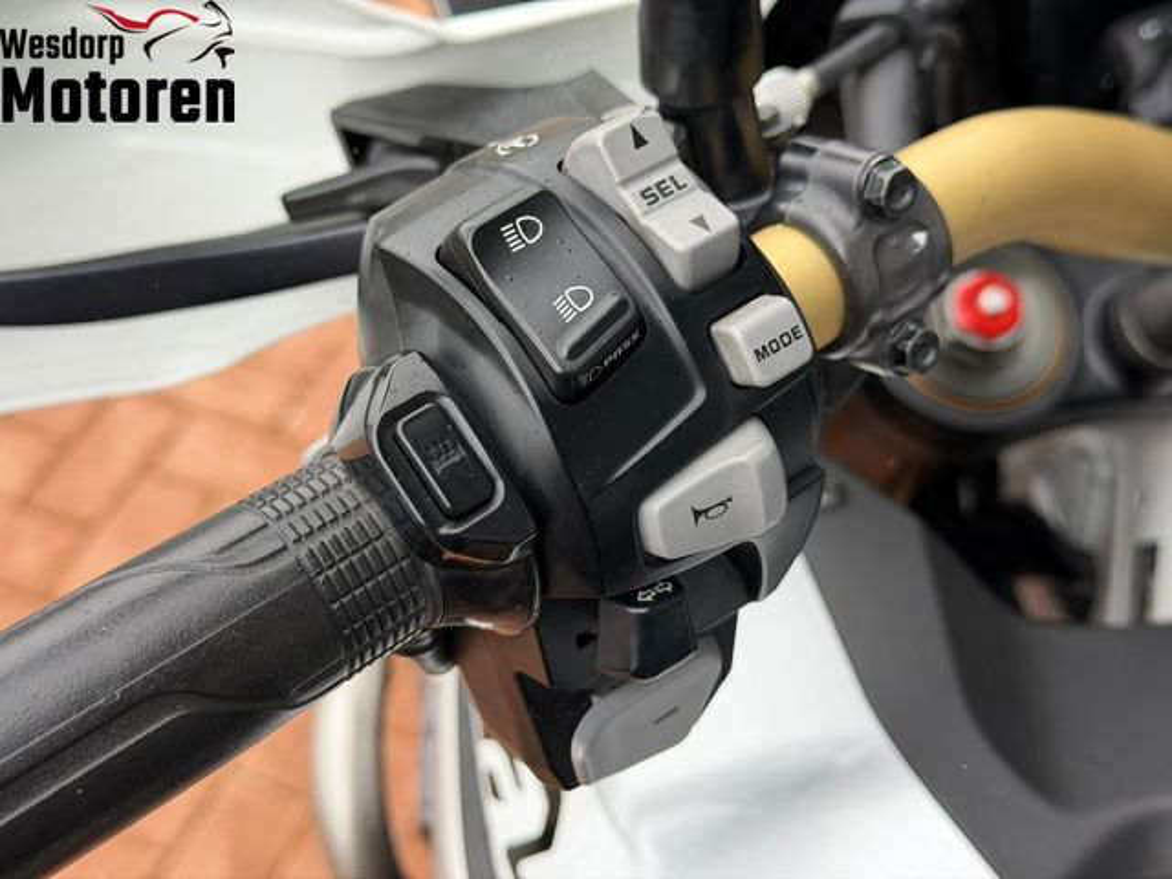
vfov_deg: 30.3
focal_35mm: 48
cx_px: 586
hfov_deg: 39.7
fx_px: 1625
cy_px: 440
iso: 64
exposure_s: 1/583
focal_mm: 6.76
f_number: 1.78
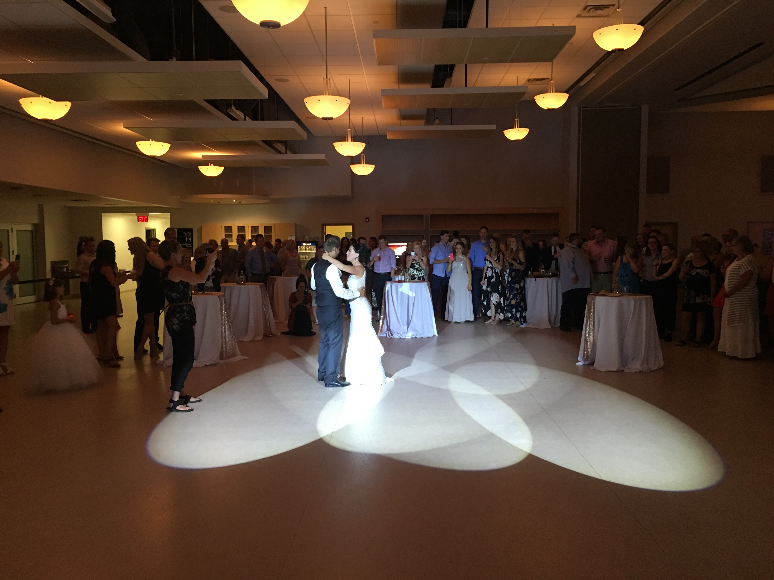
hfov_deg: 61.7
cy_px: 290
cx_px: 387
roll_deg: -0.6
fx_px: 648
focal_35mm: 29
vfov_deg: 48.2
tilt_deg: -4.1
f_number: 2.2
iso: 80
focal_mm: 4.15
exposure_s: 1/15
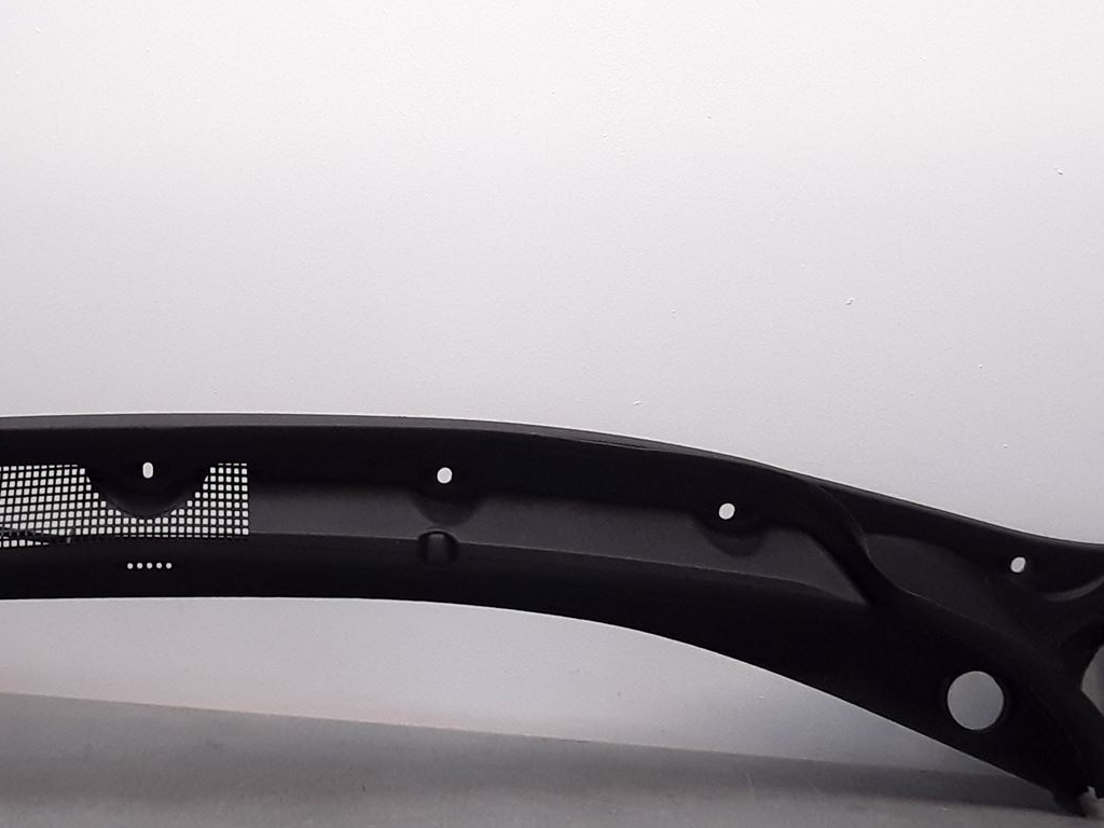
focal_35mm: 56
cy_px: 511
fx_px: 1786
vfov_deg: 26.0
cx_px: 151
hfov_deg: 32.9
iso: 100
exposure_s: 1/195
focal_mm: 2.91
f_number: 1.9
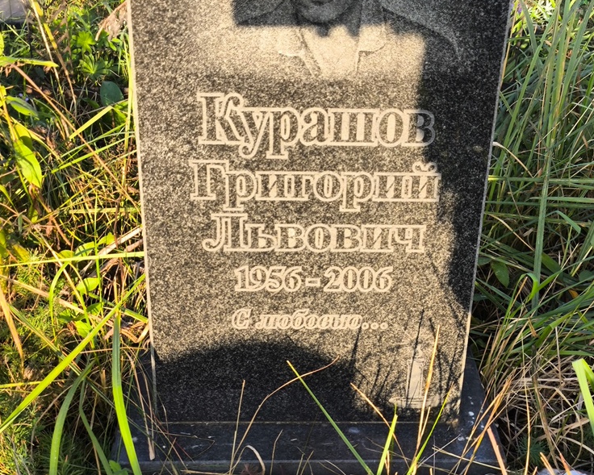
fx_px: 932
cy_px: 240
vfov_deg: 28.6
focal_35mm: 53
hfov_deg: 35.4
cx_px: 303
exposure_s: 1/183
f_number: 1.7
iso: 50
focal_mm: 4.71
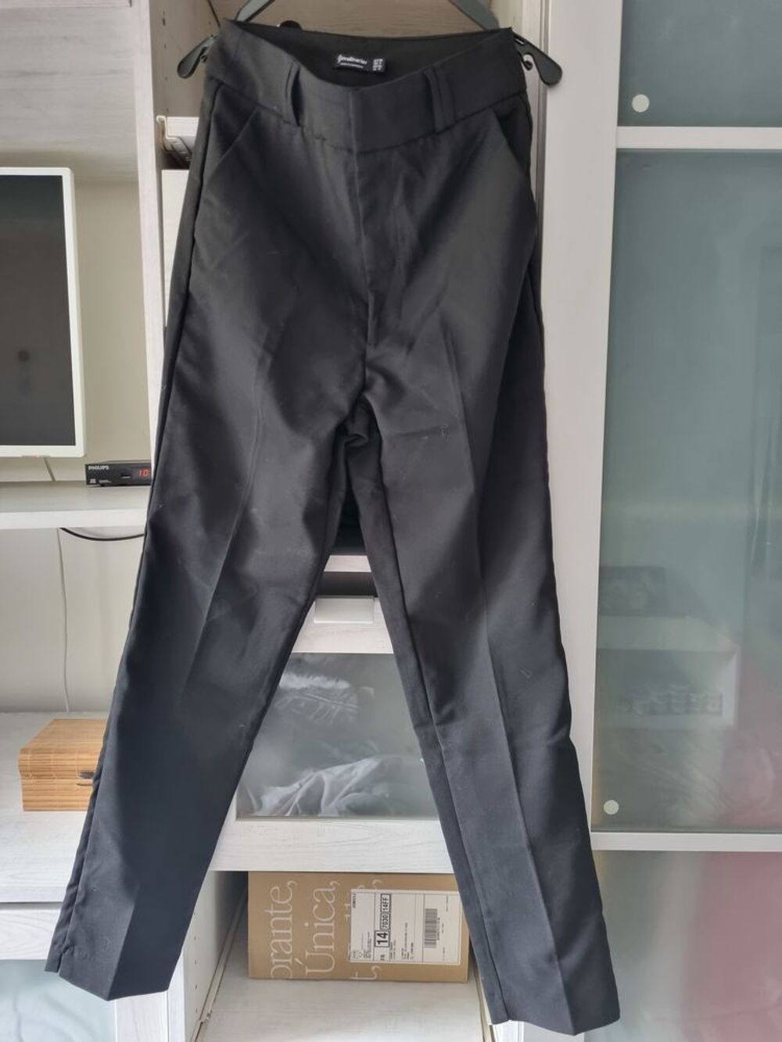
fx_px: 783
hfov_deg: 53.1
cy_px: 521
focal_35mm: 26
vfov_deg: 67.3
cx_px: 391
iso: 320
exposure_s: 1/50
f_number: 1.8
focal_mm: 5.4
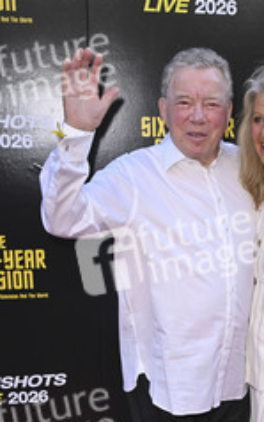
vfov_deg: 33.0
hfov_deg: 21.4
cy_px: 342
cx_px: 218
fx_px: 690
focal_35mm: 60
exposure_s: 1/250
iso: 1000
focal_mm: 35
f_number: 6.3
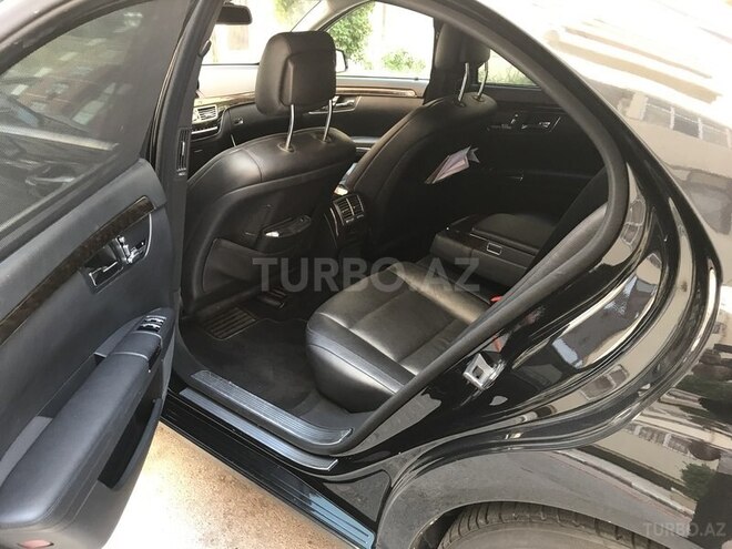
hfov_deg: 63.4
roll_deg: -1.3
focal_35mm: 28
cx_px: 366
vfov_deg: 49.7
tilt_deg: -24.4
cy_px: 274
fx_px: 592
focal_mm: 3.99
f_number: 1.8
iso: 32
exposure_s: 1/30
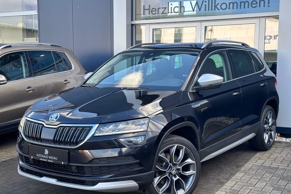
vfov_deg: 26.5
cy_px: 107
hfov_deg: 38.9
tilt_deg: -6.3
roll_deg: -0.3
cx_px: 146
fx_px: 412
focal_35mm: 51
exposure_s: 1/355
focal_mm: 6.86
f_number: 1.78
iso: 64
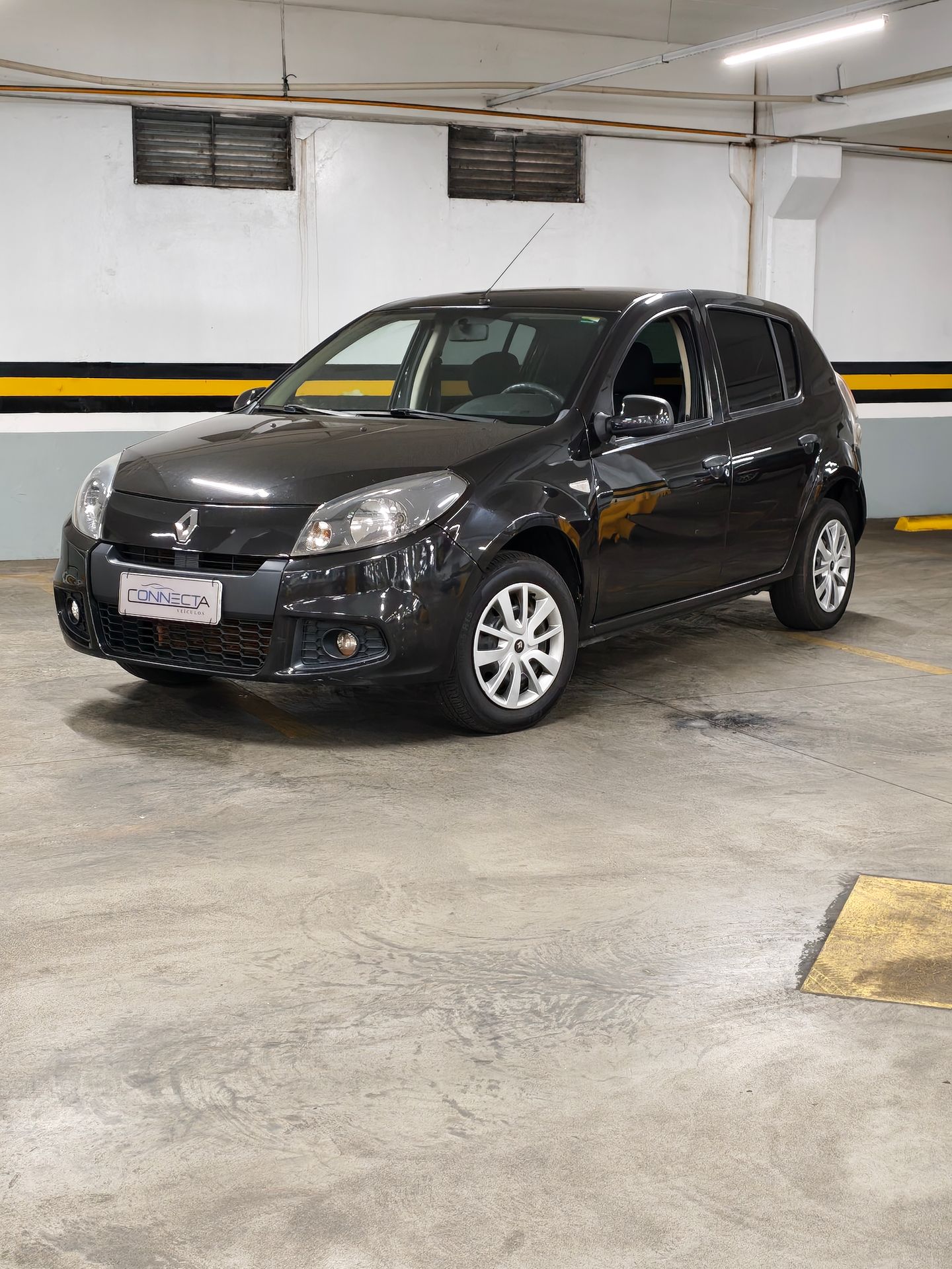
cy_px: 634
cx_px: 476
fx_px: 1687
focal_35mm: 46
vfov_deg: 41.2
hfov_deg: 31.5
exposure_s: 1/40
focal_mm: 6.62
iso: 640
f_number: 1.67
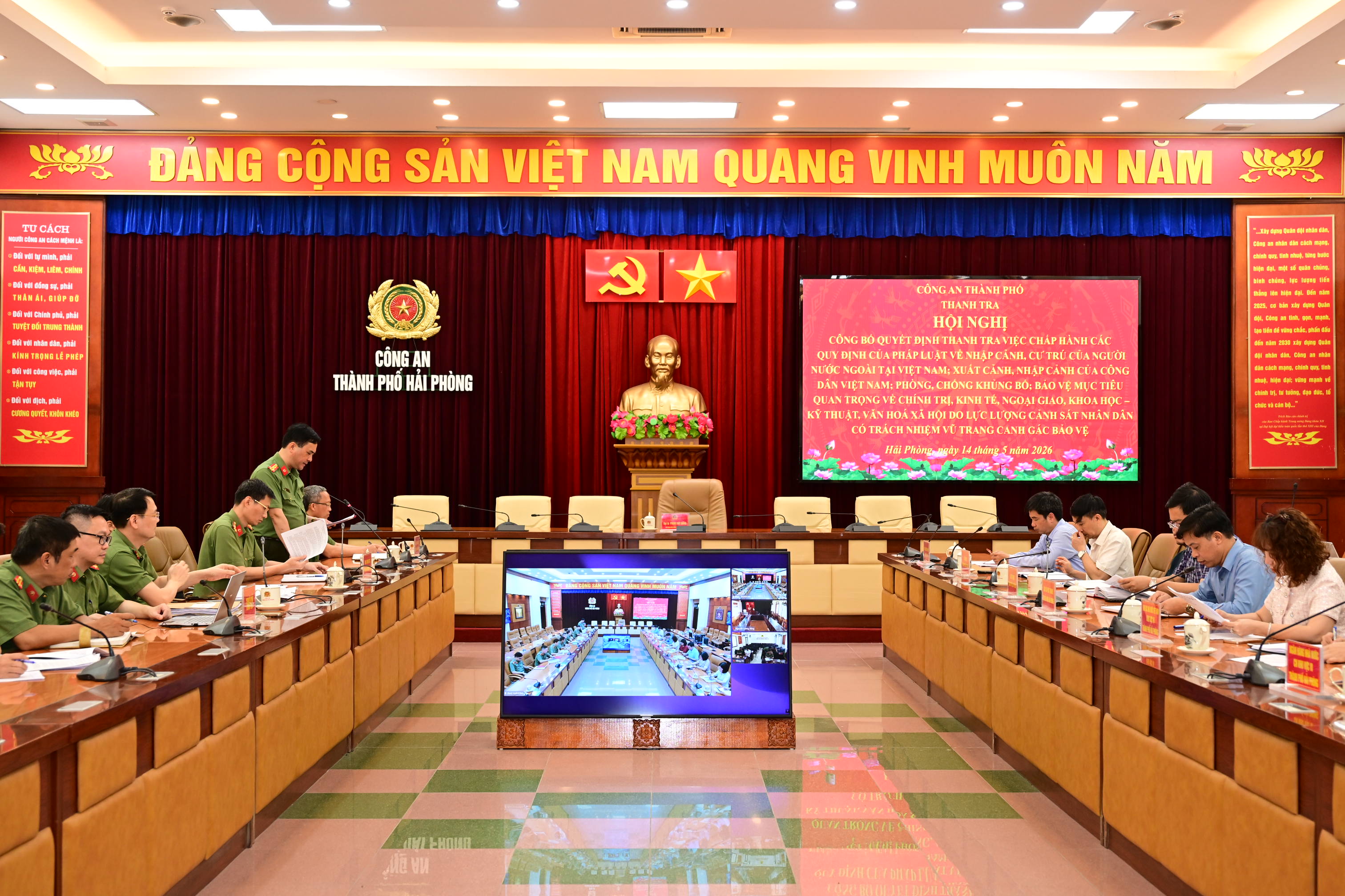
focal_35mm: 40
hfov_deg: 48.5
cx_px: 672
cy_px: 448
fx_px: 1494
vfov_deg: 33.4
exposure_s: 1/160
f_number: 4
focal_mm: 40
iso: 1600
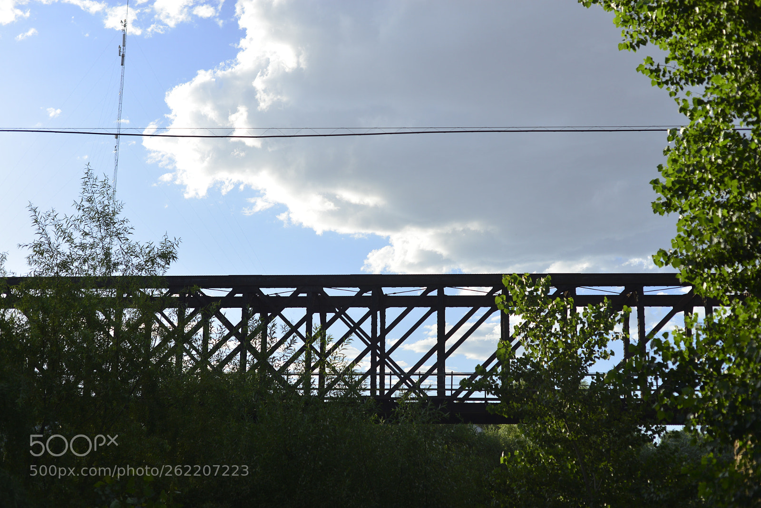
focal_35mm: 50
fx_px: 1057
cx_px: 380
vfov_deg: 27.0
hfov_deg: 39.6
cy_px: 254
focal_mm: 50
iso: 250
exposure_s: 1/4000
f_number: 2.8
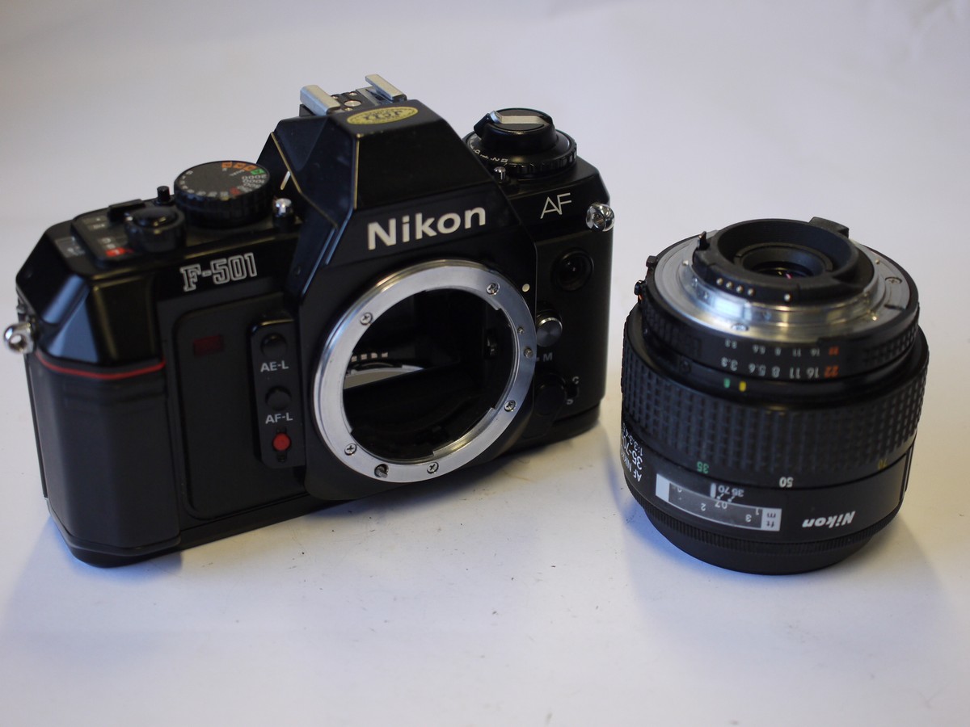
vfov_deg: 24.4
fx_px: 1681
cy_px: 364
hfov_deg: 32.2
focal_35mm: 60
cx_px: 485
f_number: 3.5
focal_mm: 30
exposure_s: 1/160
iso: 400
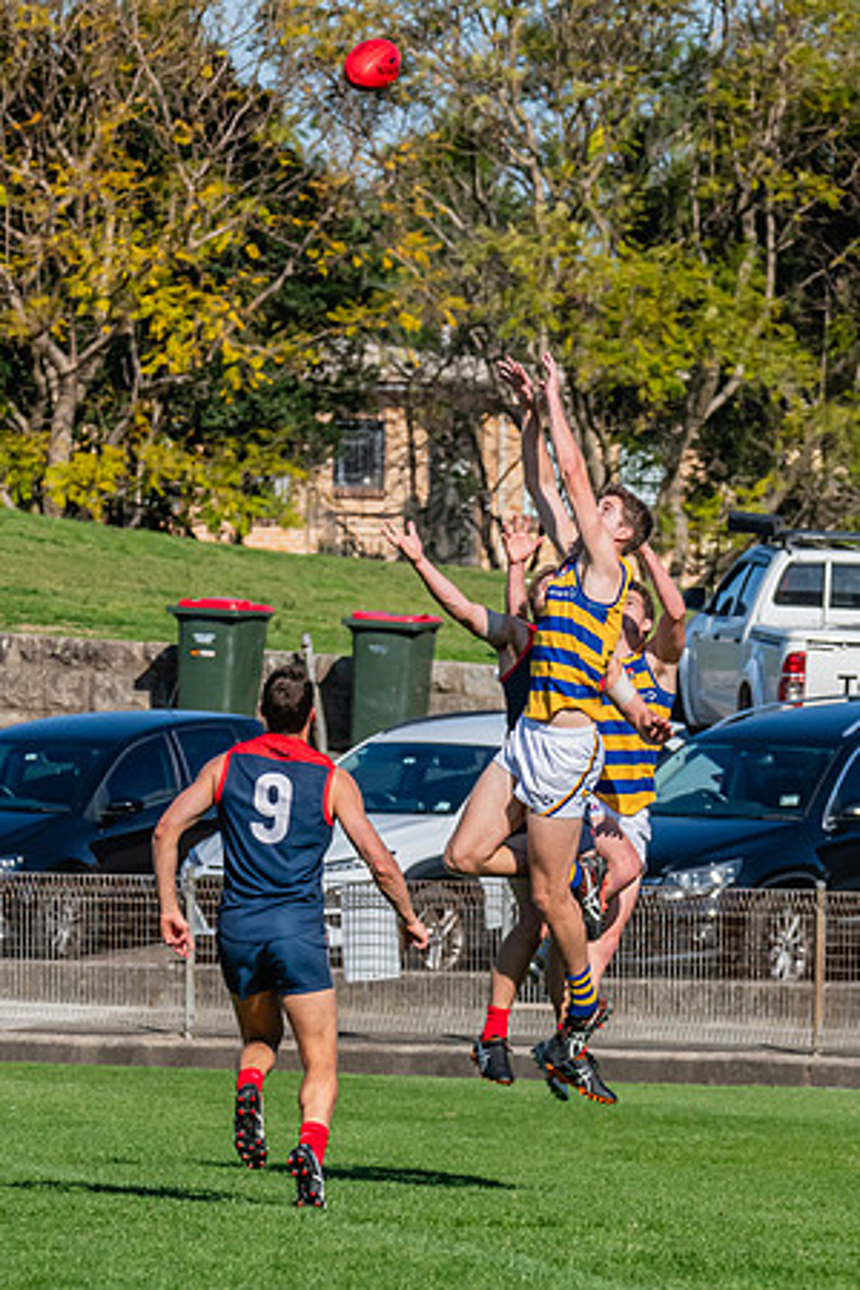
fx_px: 16392
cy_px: 724
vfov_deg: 4.5
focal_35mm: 457
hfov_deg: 3.0
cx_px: 519
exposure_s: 1/1600
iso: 800
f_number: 11
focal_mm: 240
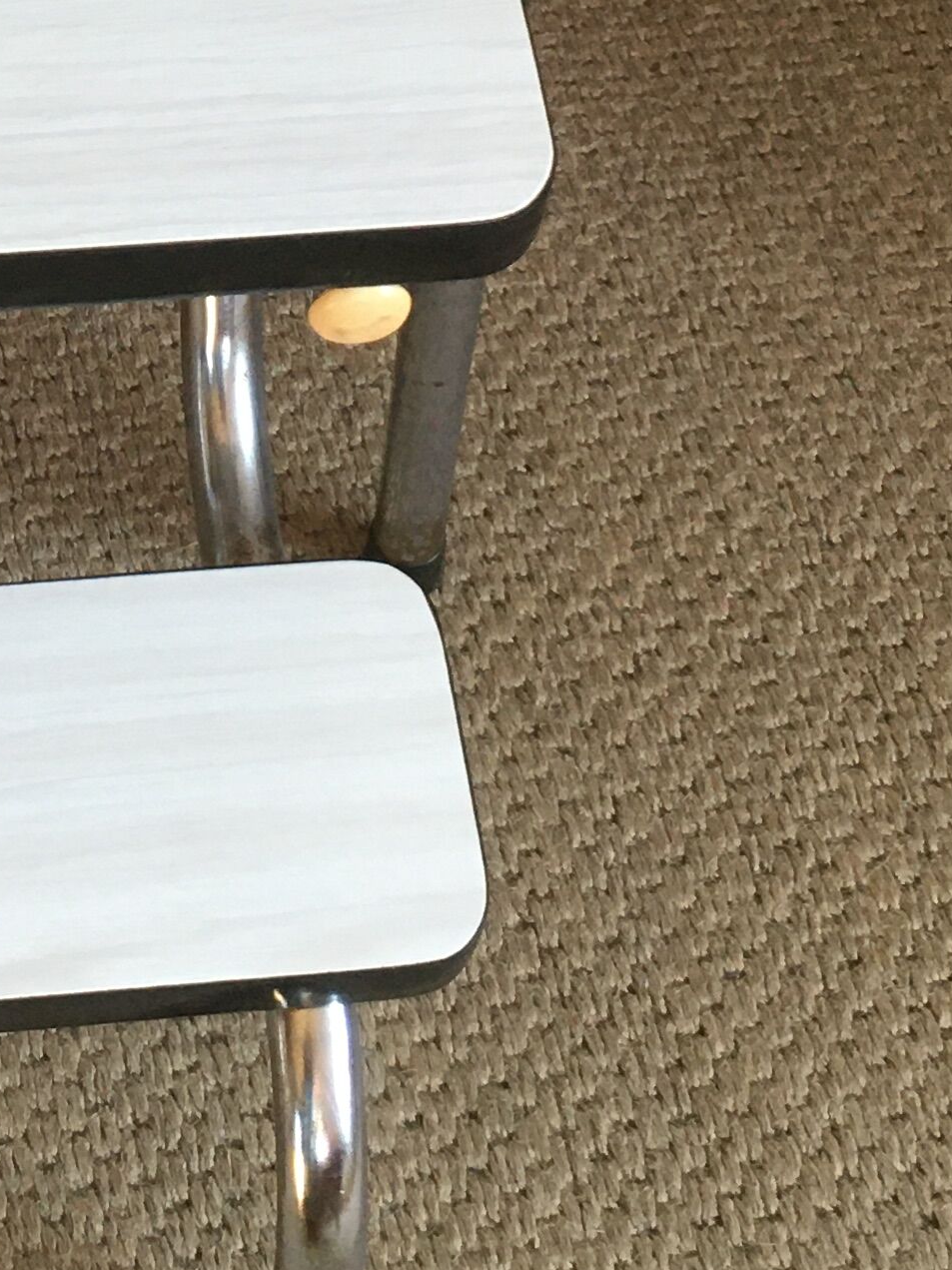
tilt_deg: -51.7
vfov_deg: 20.4
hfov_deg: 15.7
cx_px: -54
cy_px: -80
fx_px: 3374
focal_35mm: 92
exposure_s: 1/33
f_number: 2.2
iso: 64
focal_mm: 4.15
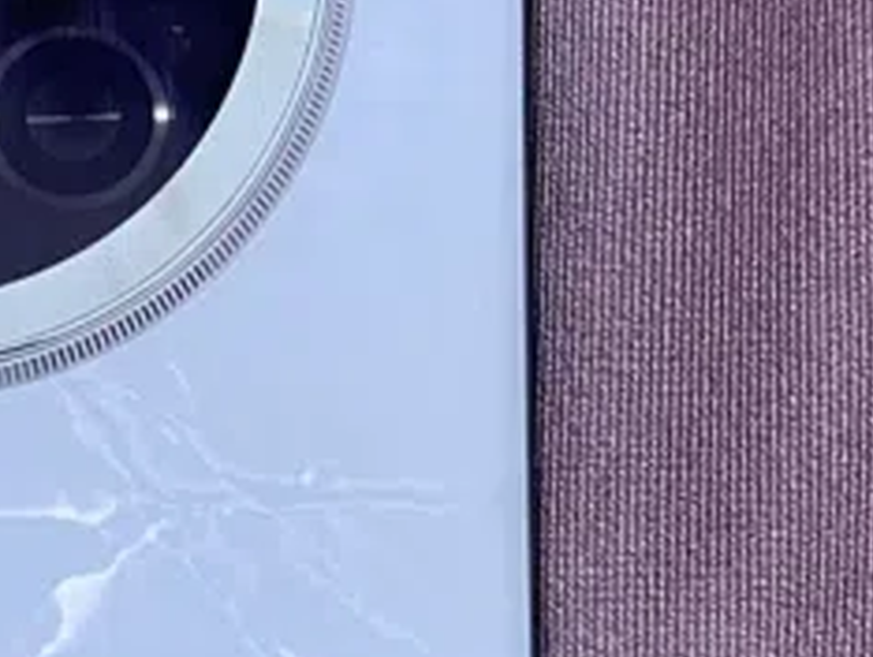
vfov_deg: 20.5
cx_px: -48
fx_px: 1792
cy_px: 534
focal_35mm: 71
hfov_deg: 25.7
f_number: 1.5
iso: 500
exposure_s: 1/60
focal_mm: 5.7
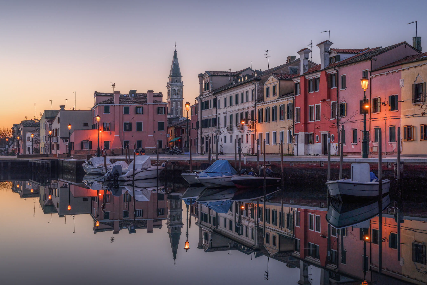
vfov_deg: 31.2
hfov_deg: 45.4
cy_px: 141
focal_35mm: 43
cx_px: 218
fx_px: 510
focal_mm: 37
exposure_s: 30
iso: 100
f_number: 10
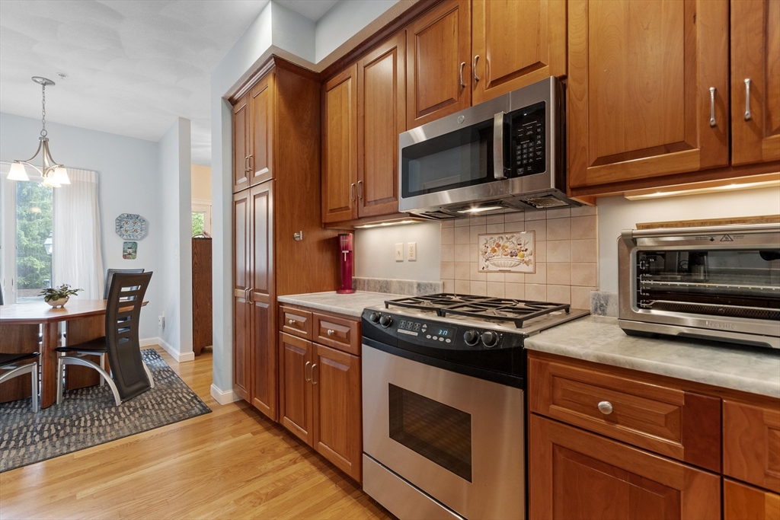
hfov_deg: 100.4
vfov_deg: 77.3
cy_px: 260
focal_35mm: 15
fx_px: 325
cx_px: 390
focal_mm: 10
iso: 320
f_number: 8
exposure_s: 1.6
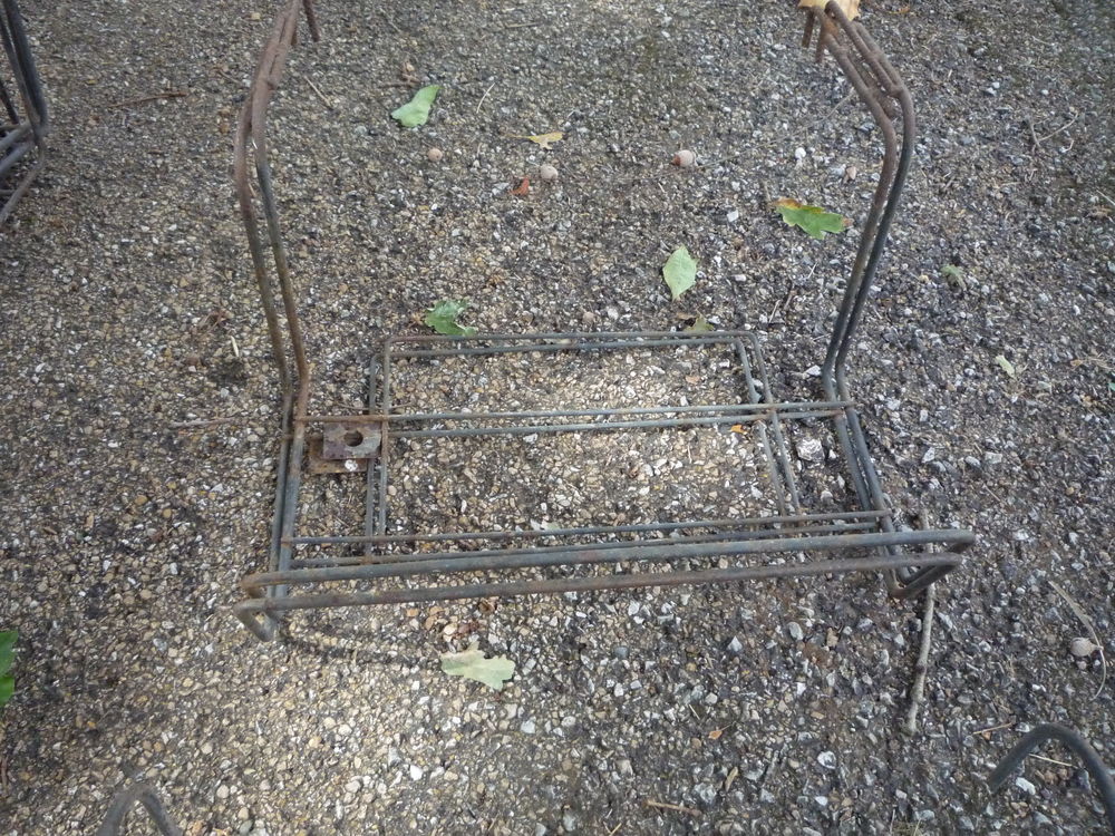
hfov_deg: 60.0
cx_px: 558
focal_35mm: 30
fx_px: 966
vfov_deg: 46.8
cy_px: 418
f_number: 3.3
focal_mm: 5.2
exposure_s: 1/320
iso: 400
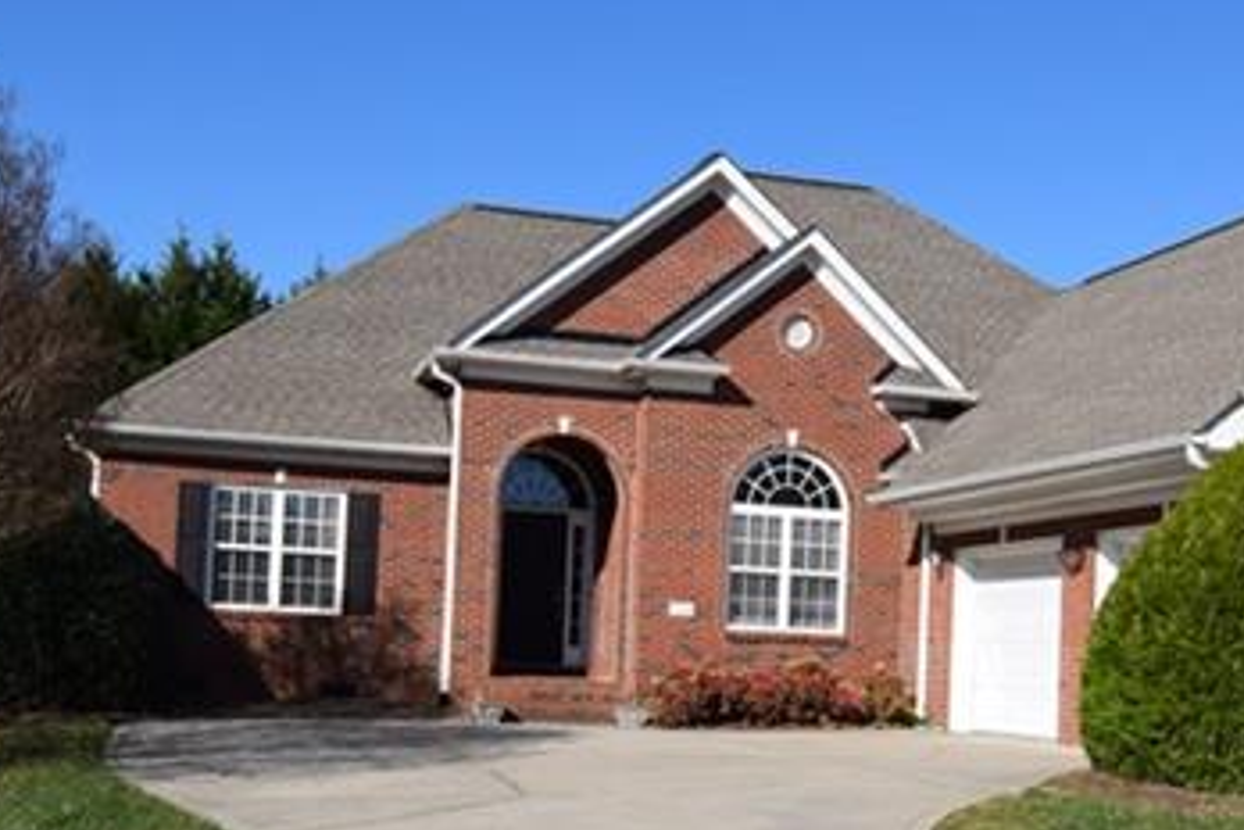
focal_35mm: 53
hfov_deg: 37.5
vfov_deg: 25.3
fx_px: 1831
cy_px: 605
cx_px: 690
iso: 200
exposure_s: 1/400
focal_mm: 12
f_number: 10
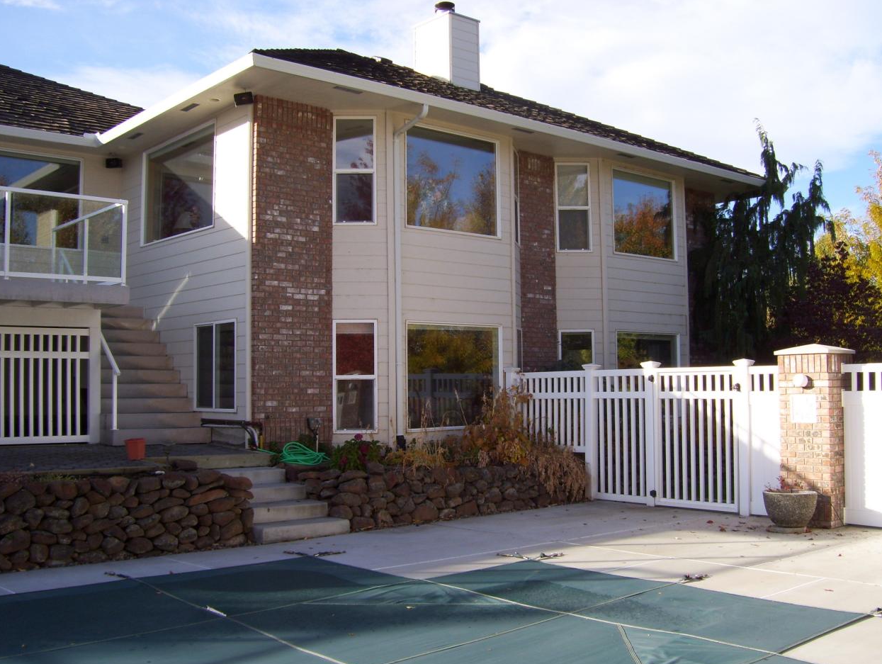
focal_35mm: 37
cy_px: 328
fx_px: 944
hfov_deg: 50.1
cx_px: 449
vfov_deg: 38.7
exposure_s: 1/250
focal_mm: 6
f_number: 4.8
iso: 80
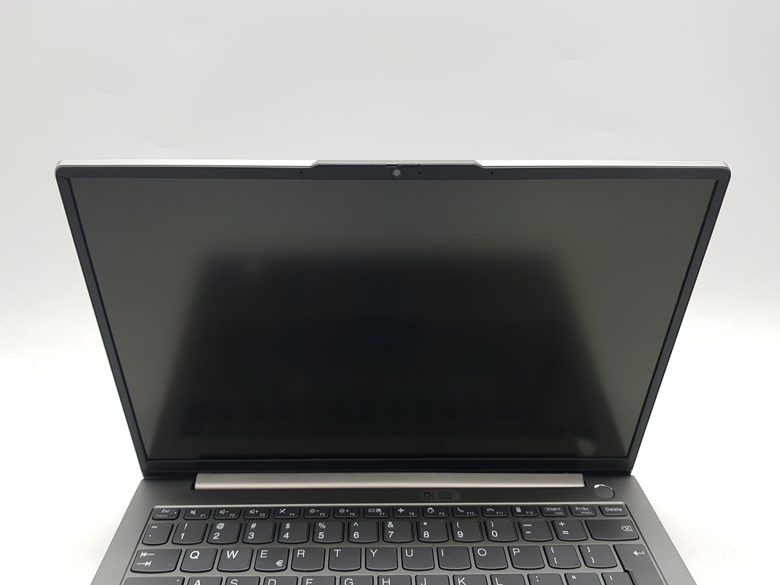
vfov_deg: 53.1
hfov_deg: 67.3
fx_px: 586
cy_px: 292
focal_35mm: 26
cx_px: 390
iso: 50
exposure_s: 1/100
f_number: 1.7
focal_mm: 4.2
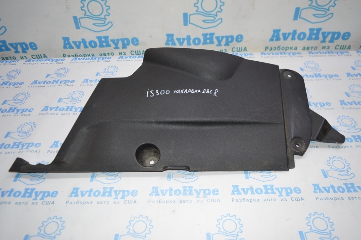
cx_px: 180
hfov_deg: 67.4
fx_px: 271
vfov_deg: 47.9
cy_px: 120
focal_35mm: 27
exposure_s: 1/125
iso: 400
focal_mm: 18
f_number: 4
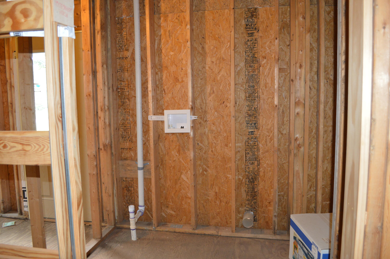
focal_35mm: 27
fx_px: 292
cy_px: 130
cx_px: 195
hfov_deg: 67.4
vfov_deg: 47.8
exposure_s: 1/30
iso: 800
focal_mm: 18
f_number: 3.5
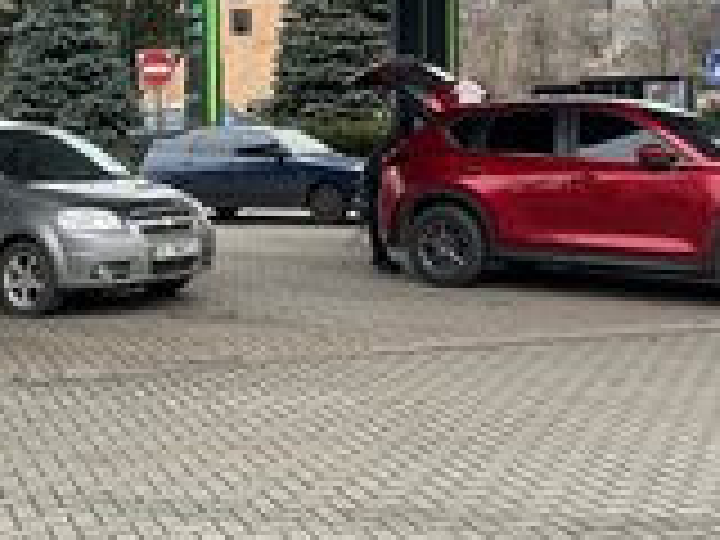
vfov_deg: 24.1
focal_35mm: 60
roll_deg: +0.7
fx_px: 1248
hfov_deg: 32.0
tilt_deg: -0.1
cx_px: 266
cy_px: 112
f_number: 1.78
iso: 80
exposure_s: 1/458
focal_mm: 6.86
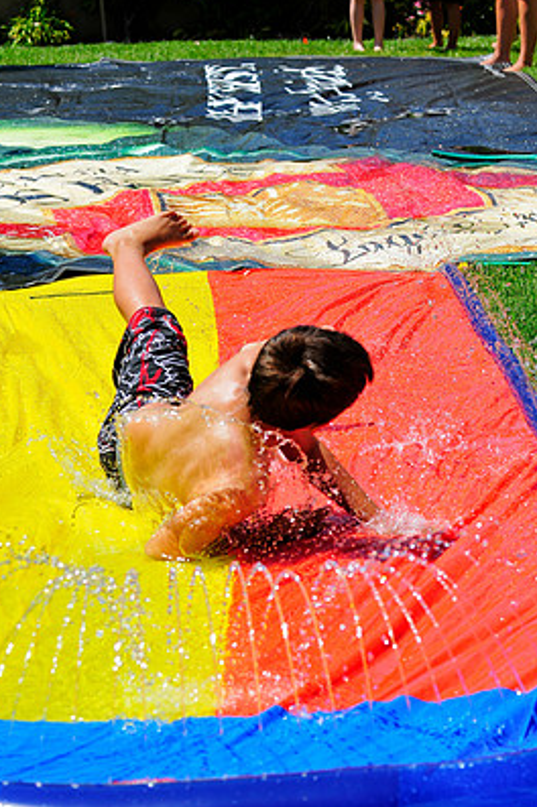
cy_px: 445
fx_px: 2667
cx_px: 241
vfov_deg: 17.2
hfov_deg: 11.5
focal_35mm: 119
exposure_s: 1/1250
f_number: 5.6
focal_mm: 70
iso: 200
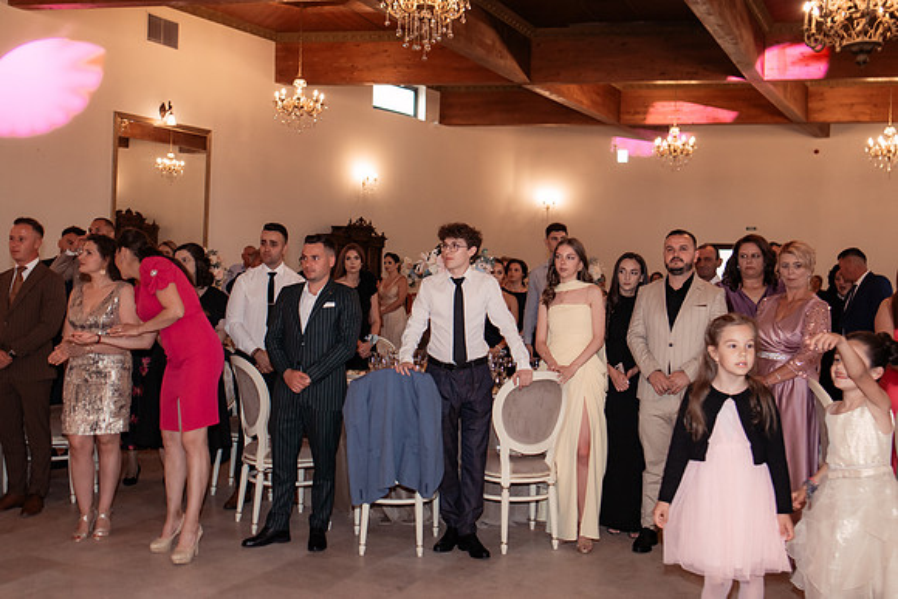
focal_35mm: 38
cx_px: 436
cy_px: 300
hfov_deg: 50.8
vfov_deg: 35.2
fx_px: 945
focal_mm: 35
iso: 1250
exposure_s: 1/250
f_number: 3.2
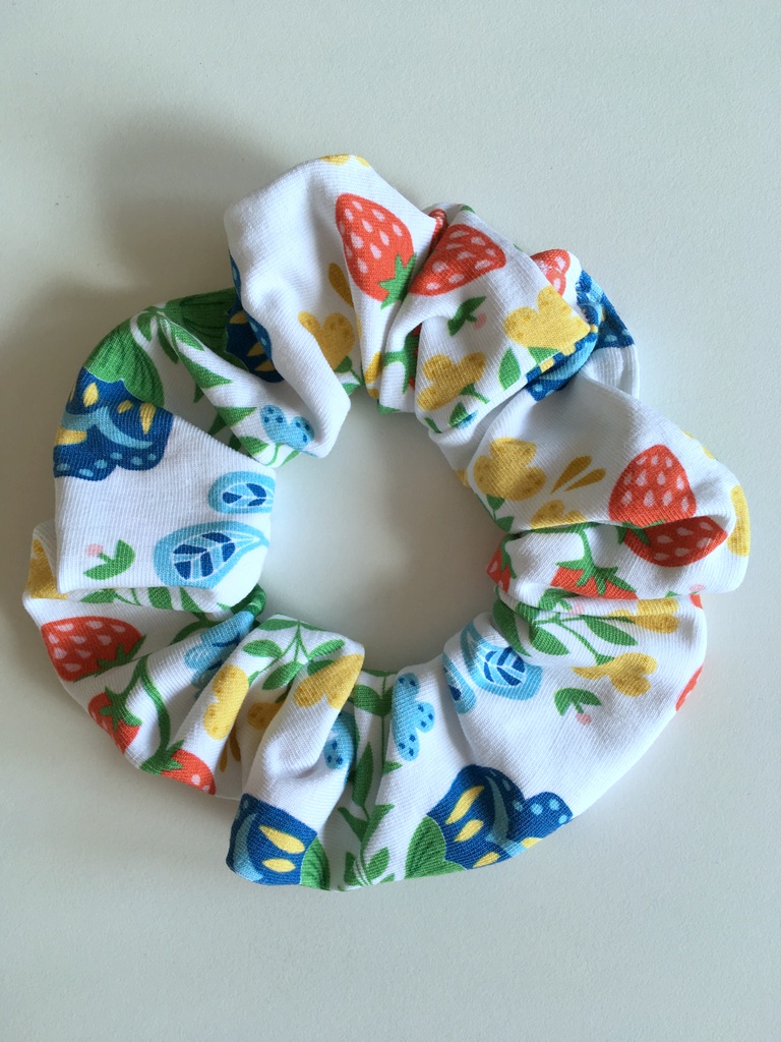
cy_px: 521
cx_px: 390
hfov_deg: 48.2
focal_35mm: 29
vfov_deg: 61.7
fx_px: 872
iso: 32
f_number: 2.2
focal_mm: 4.15
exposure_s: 1/50
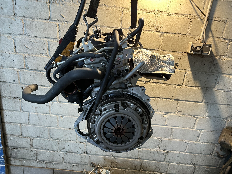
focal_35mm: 26
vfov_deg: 53.1
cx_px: 116
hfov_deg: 67.3
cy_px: 87
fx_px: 174
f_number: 1.5
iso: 80
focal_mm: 5.7
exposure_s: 1/50
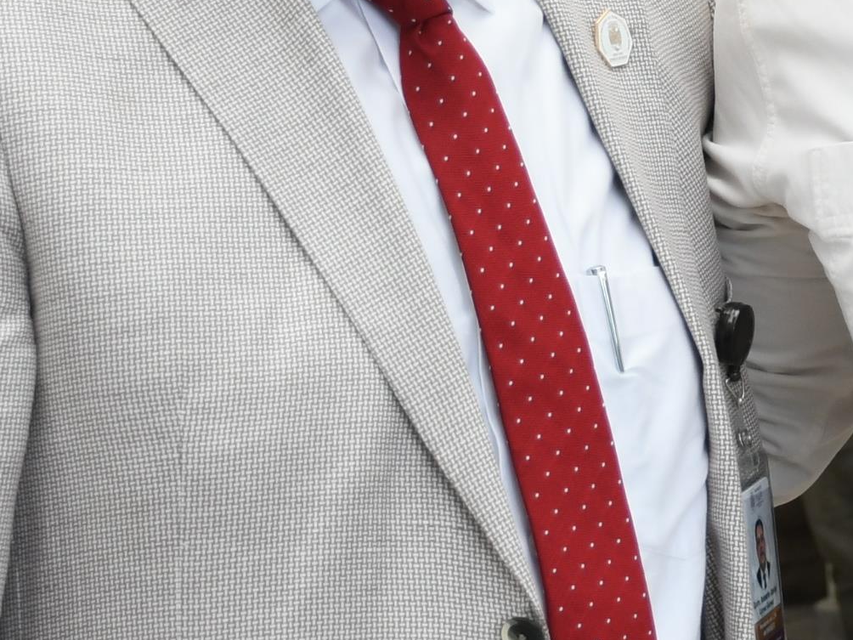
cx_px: 808
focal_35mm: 192
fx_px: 4731
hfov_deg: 10.2
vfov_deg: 7.7
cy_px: 155
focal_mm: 32
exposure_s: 1/100
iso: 320
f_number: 4
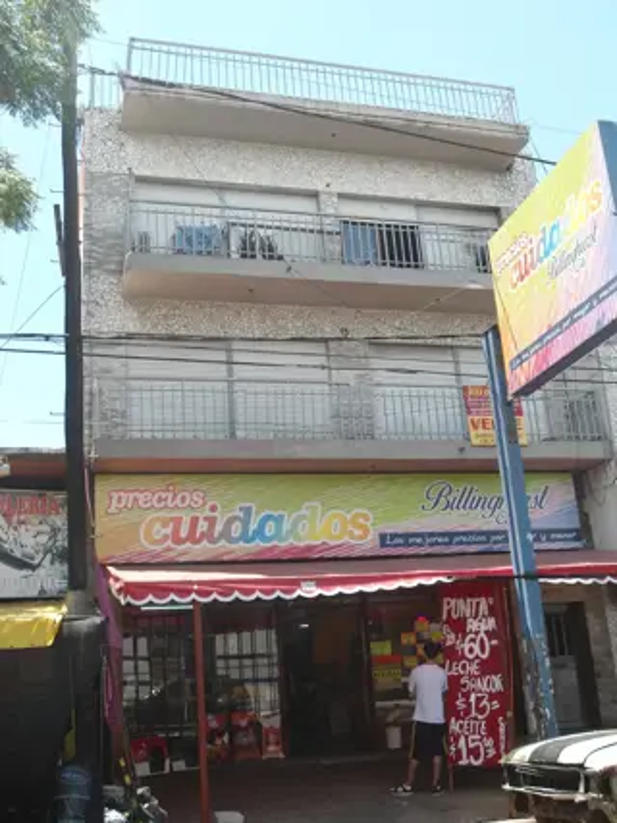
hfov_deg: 38.6
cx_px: 308
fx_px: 880
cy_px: 412
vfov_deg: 50.2
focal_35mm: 37
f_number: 3.2
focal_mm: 6.7
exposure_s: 1/400
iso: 80
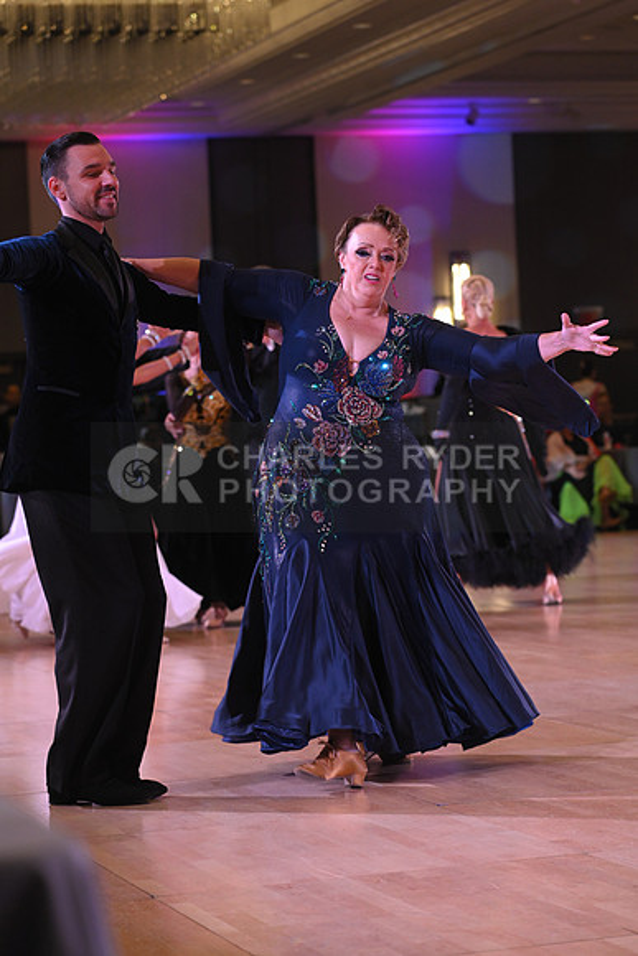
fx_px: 2710
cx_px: 319
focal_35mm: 102
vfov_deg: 20.0
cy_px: 478
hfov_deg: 13.4
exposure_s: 1/250
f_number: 5
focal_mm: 102
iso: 2000
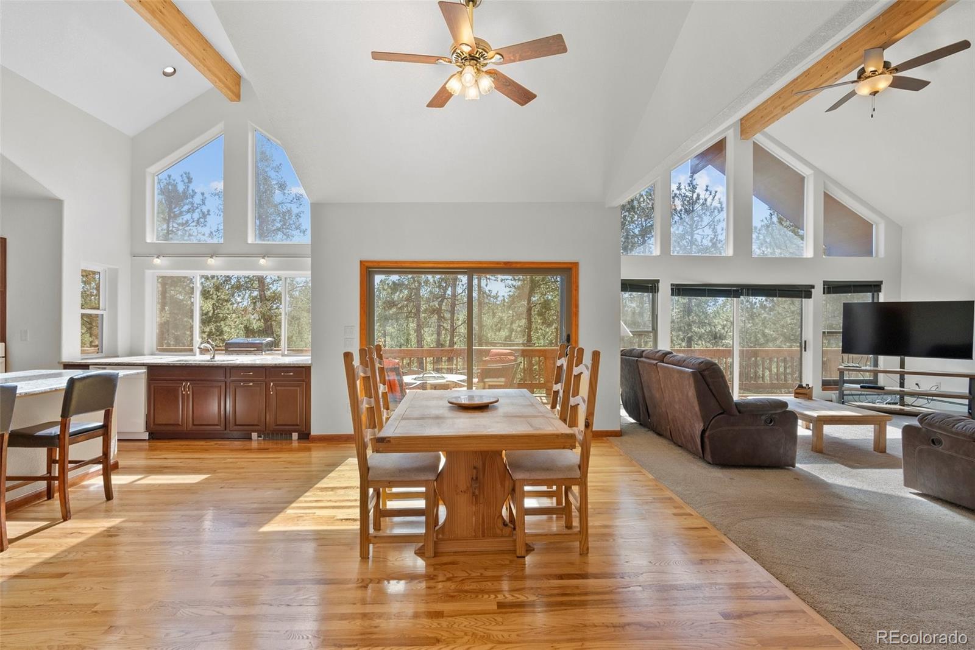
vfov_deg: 73.8
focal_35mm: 16
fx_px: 433
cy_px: 325
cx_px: 488
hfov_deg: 96.7
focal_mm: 16
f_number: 7.1
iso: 640
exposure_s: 1/40
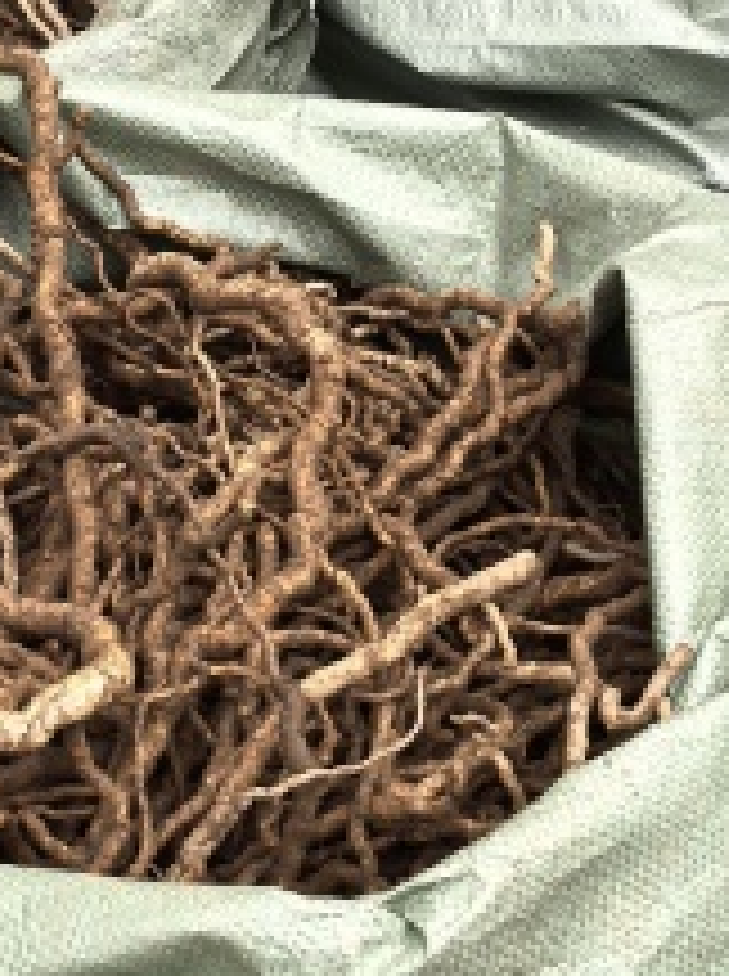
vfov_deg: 14.8
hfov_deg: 11.1
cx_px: 130
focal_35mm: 133
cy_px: 340
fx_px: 3746
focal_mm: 6.98
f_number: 2
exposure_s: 1/194
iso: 50
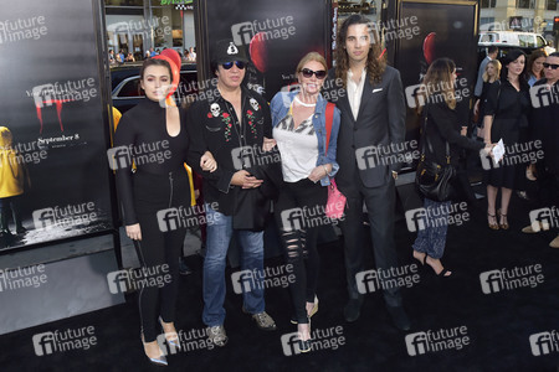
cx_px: 280
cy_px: 186
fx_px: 435
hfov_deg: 65.5
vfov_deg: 46.4
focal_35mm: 28
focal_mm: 28
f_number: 6.3
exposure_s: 1/250
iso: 640
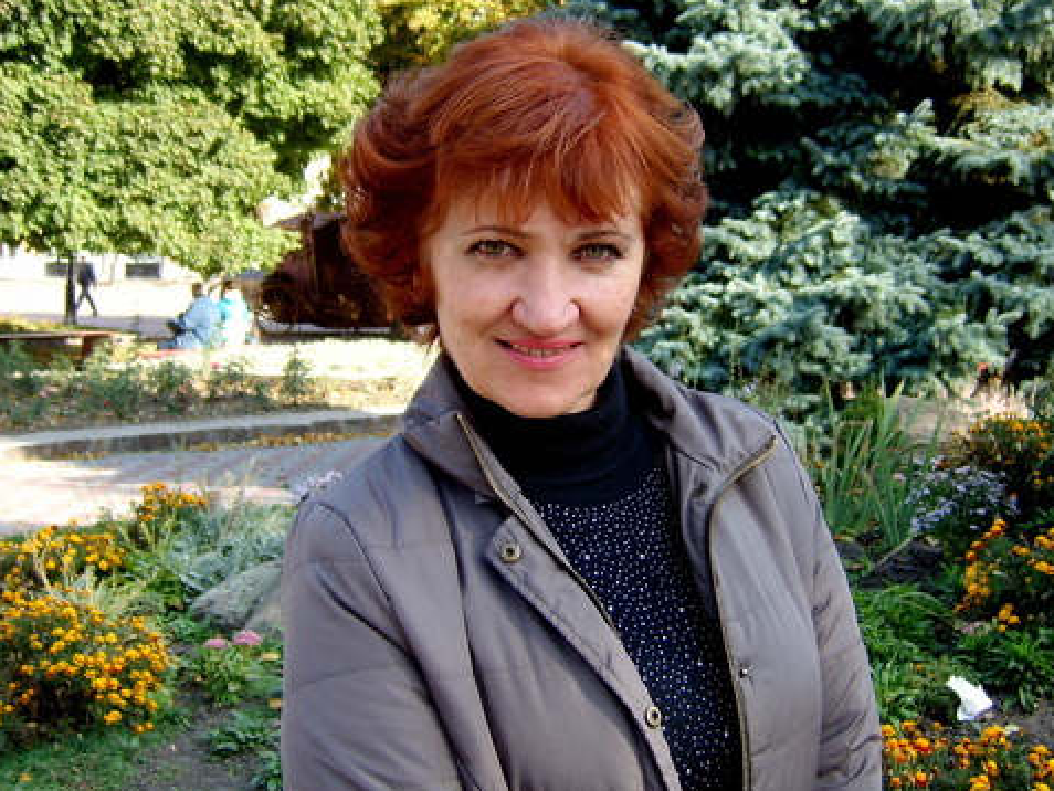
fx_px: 1188
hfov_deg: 47.9
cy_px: 365
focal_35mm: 39
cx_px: 519
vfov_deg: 36.8
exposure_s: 1/125
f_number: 2.7
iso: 50
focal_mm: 8.13
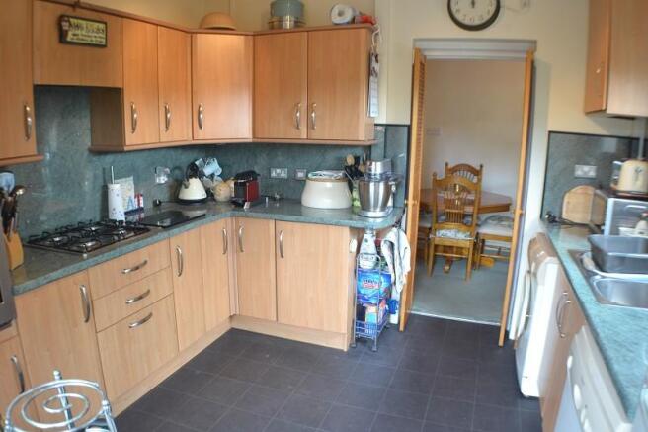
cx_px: 324
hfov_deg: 57.2
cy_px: 216
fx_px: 594
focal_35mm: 33
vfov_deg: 39.9
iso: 800
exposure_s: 1/50
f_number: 3.8
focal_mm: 22
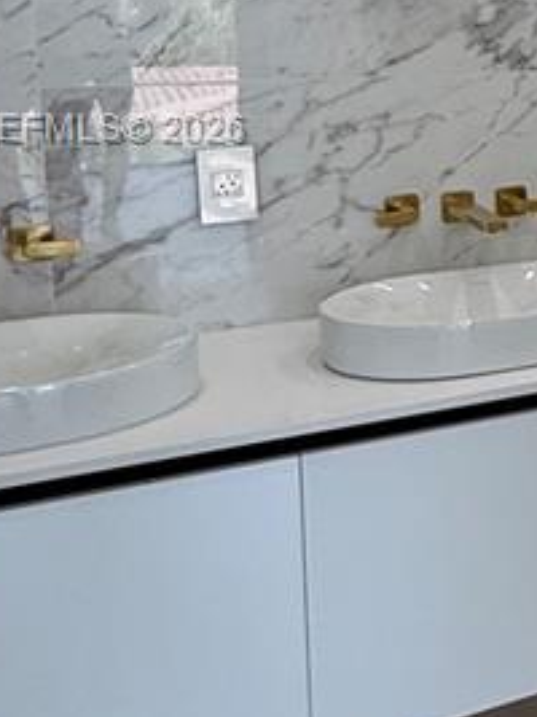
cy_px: 132
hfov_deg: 18.4
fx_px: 1304
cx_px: 956
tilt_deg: -6.0
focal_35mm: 63
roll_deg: -1.2
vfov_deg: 29.9
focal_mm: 2.22
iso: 64
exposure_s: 1/120
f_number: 2.2
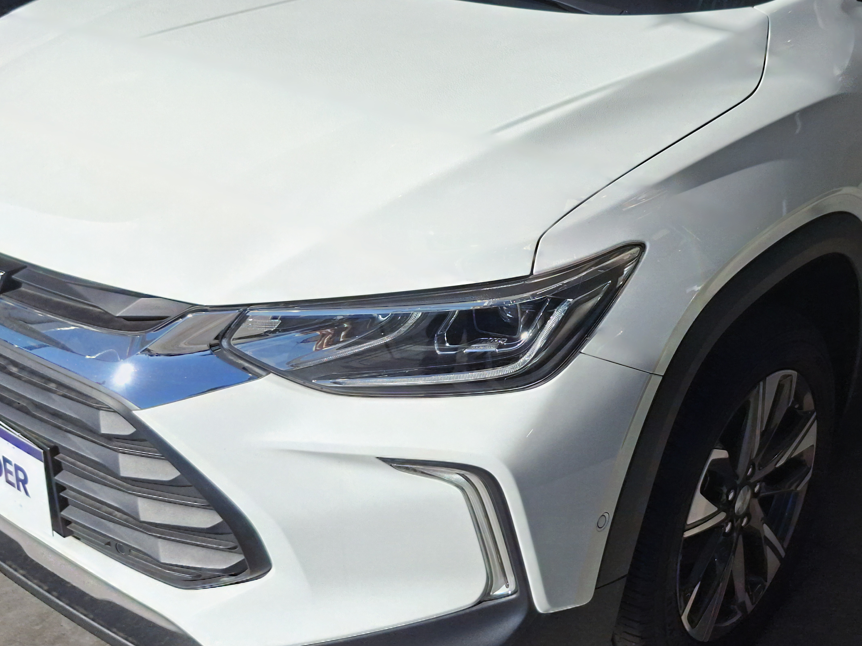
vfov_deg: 32.5
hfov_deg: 42.9
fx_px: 1096
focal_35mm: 44
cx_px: 479
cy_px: 193
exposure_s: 1/2500
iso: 50
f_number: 1.8
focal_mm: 5.54
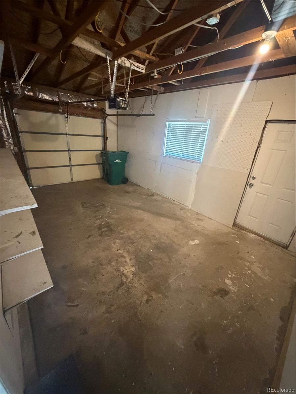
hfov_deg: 85.7
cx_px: 148
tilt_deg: -22.8
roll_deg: -5.3
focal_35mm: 14
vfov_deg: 102.1
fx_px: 160
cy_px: 197
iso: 1250
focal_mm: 2.22
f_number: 2.2
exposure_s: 1/46
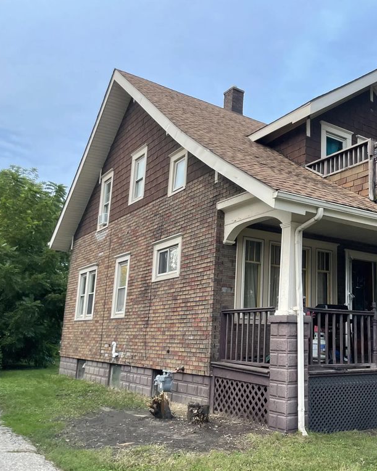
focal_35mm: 34
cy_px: 236
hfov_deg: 41.8
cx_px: 292
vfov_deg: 52.8
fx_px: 474
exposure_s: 1/121
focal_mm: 4.2
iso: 80
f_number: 1.6
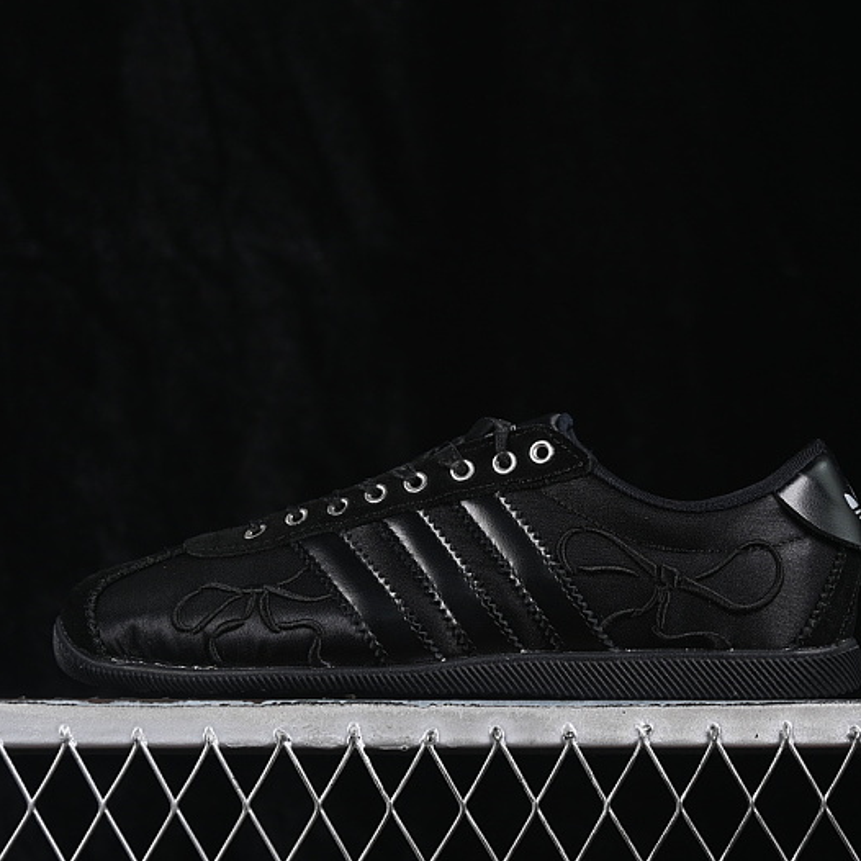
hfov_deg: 17.9
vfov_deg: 17.9
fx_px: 2730
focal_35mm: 97
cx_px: 462
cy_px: 426
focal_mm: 50
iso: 160
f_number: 6.3
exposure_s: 1/50
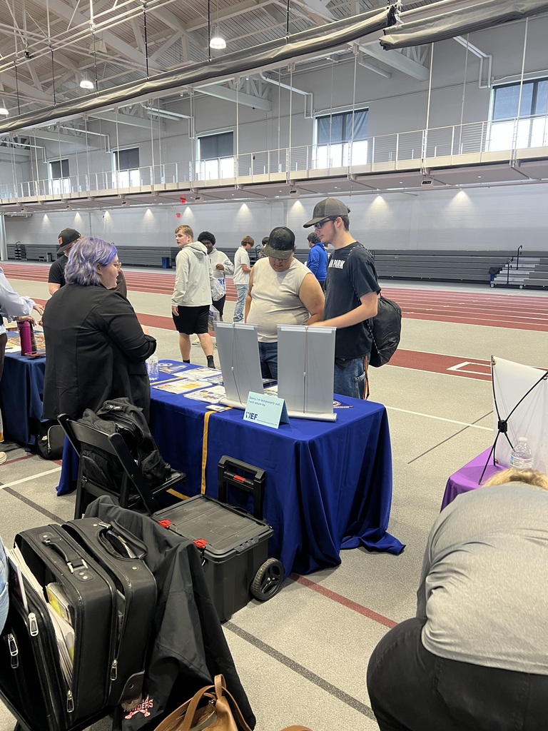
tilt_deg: -12.7
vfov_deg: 67.3
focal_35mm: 26
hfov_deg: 53.1
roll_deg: +1.6
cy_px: 366
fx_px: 549
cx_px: 274
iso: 80
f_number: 1.5
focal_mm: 5.7
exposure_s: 1/60
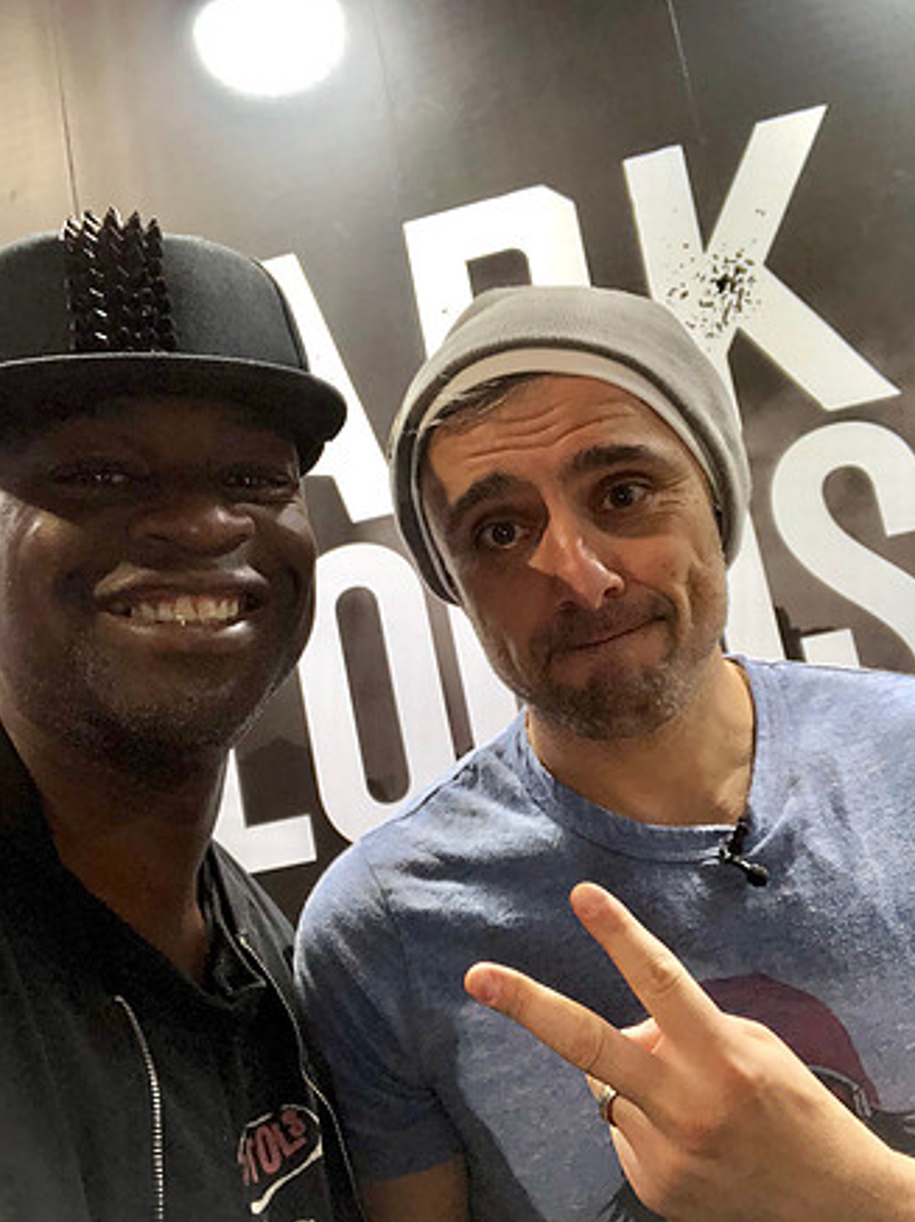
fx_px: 1165
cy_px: 618
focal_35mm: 33
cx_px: 467
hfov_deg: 42.9
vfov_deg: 55.4
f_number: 2.2
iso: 80
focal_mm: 2.87
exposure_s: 1/60
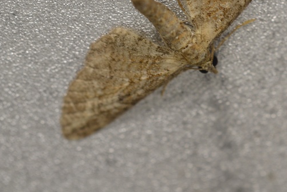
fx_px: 4217
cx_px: 215
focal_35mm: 529
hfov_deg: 3.9
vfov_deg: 2.6
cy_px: 23
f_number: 4
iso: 400
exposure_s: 1/125
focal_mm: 185
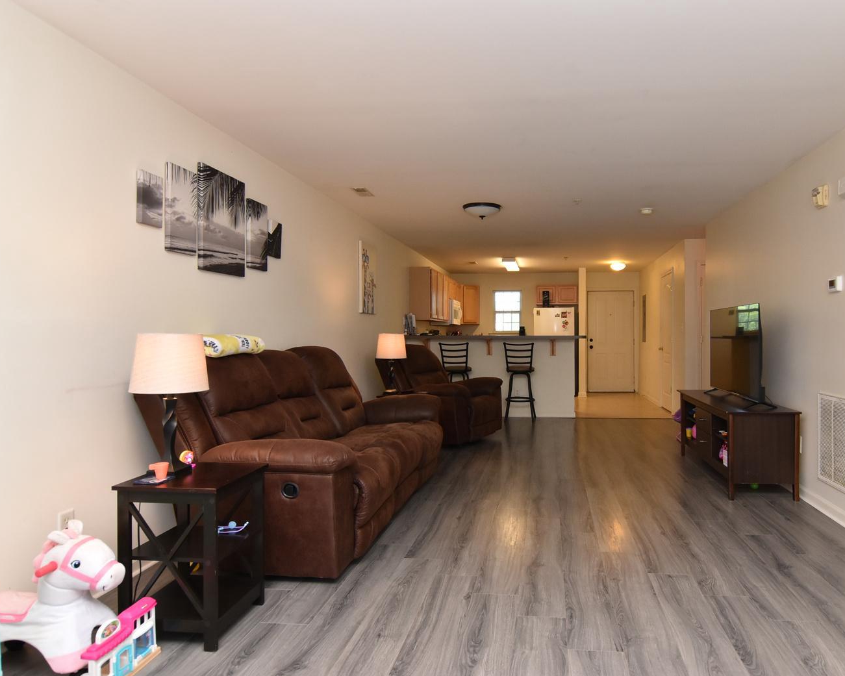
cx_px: 494
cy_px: 335
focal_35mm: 21
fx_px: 525
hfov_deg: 77.0
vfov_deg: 65.5
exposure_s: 1/80
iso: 800
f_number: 6.3
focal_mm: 12
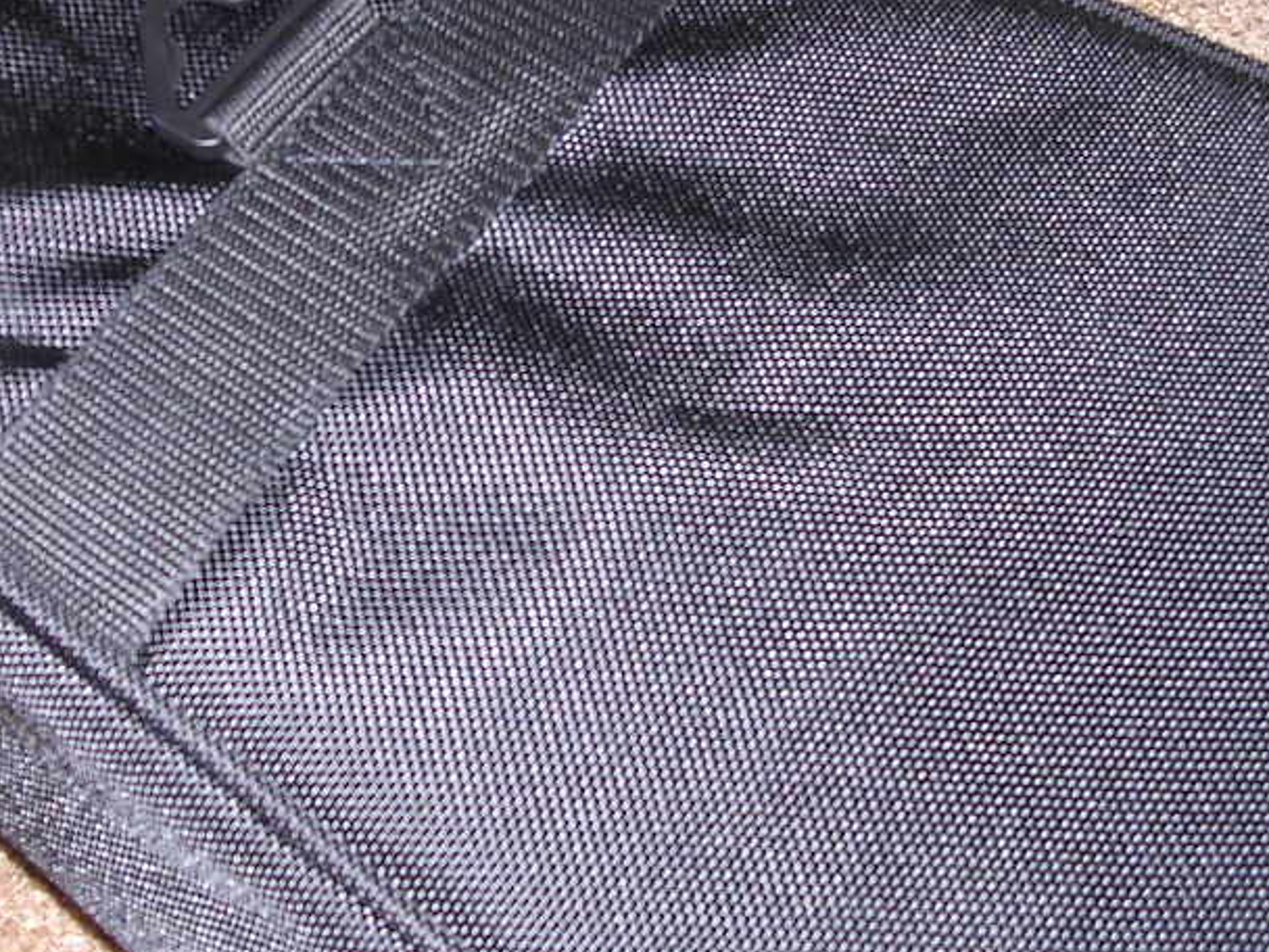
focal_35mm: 64
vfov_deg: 22.6
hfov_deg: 29.8
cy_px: 198
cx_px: 330
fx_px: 2346
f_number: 2.8
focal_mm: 5.8
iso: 100
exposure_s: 1/60.1
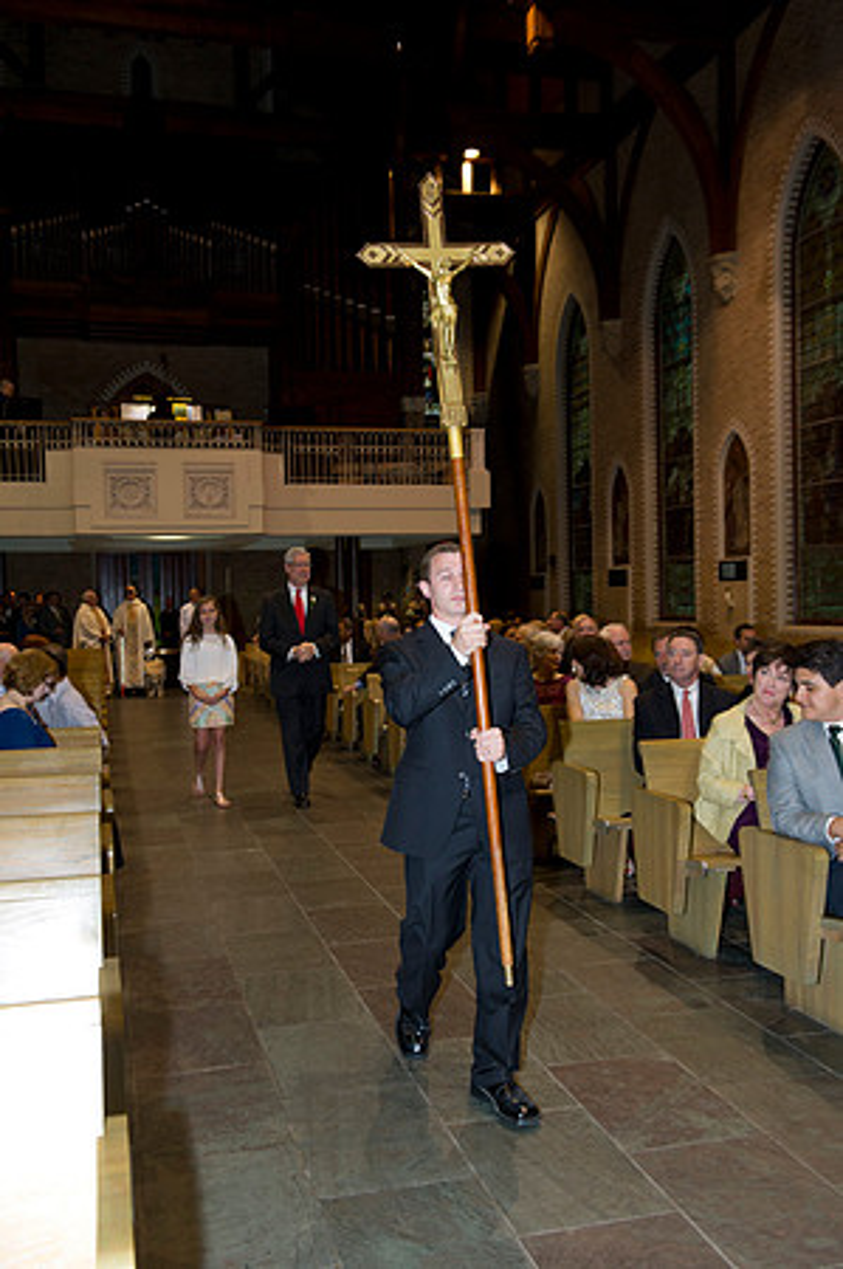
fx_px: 1267
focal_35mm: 36
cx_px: 422
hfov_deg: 36.8
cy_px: 634
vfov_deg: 53.2
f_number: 5
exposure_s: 1/60
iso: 1250
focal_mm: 36
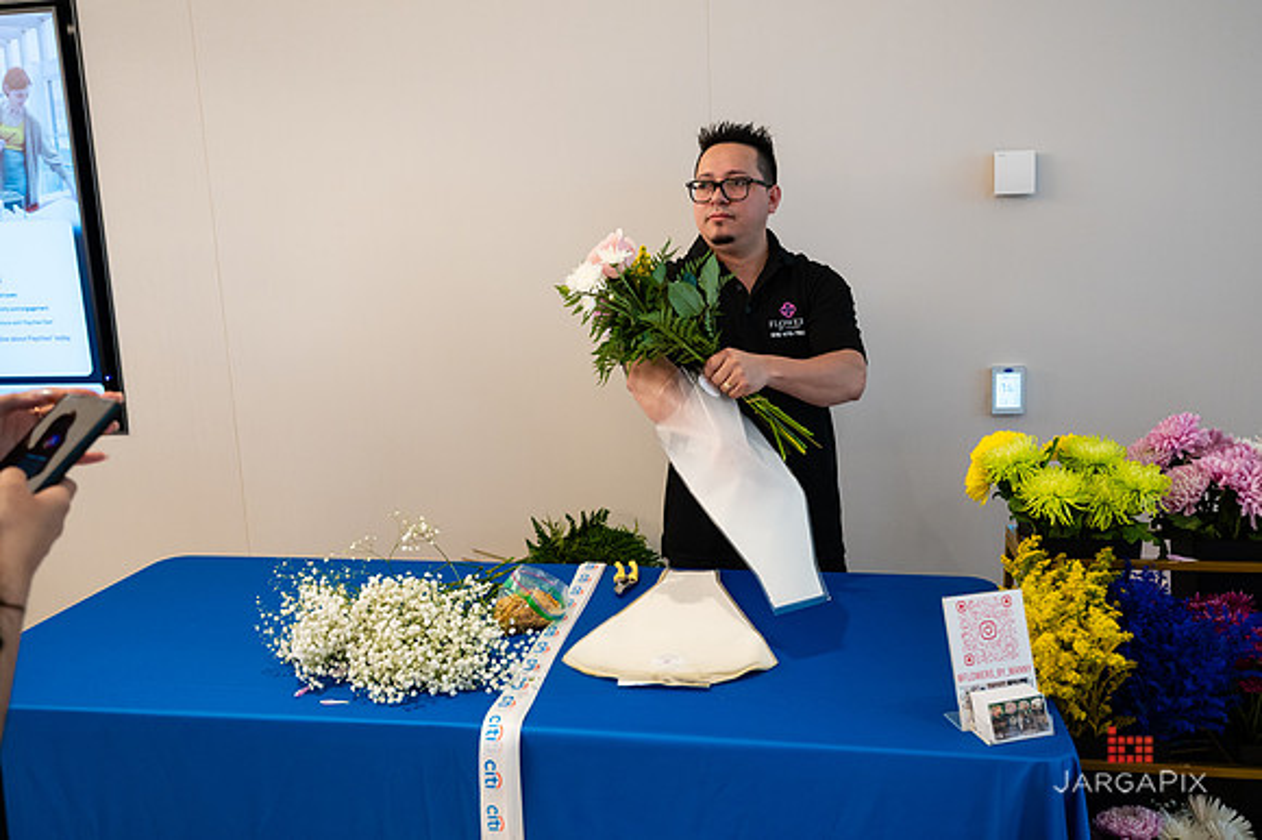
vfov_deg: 45.5
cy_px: 398
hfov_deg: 64.4
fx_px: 1000
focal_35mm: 29
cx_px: 664
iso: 1600
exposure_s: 1/200
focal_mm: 27
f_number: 3.2
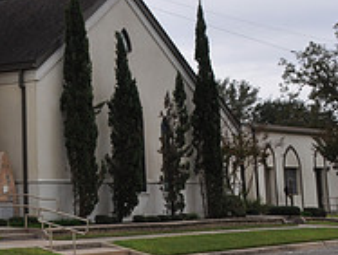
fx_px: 1047
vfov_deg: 13.6
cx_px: -99
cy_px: -23
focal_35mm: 107
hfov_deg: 17.3
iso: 200
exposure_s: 1/100
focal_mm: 24
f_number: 10
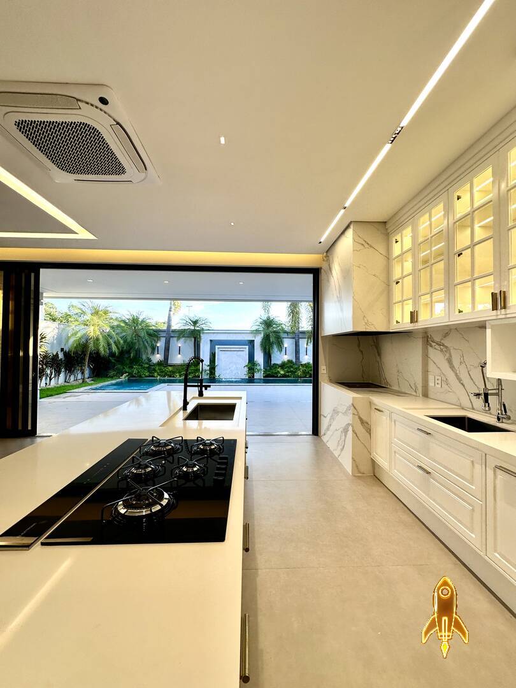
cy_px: 344
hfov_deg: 85.7
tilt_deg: +2.5
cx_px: 258
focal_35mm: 14
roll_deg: -0.6
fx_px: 278
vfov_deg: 102.1
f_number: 2.2
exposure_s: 1/120
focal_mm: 2.22
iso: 50
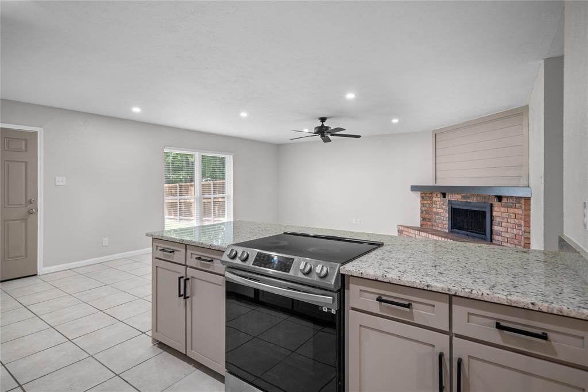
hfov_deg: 90.0
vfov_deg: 67.3
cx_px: 294
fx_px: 294
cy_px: 196
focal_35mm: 18
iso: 800
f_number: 7.1
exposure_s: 1/1.25
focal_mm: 18
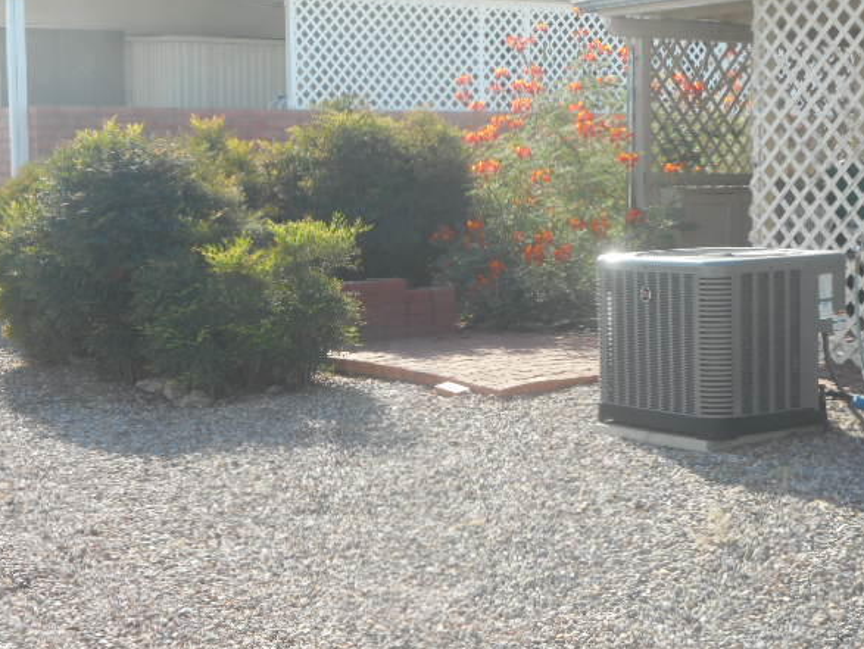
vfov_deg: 20.2
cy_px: 337
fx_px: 1823
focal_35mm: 73
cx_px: 414
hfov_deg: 26.7
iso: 80
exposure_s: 1/125
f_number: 5.3
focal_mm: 12
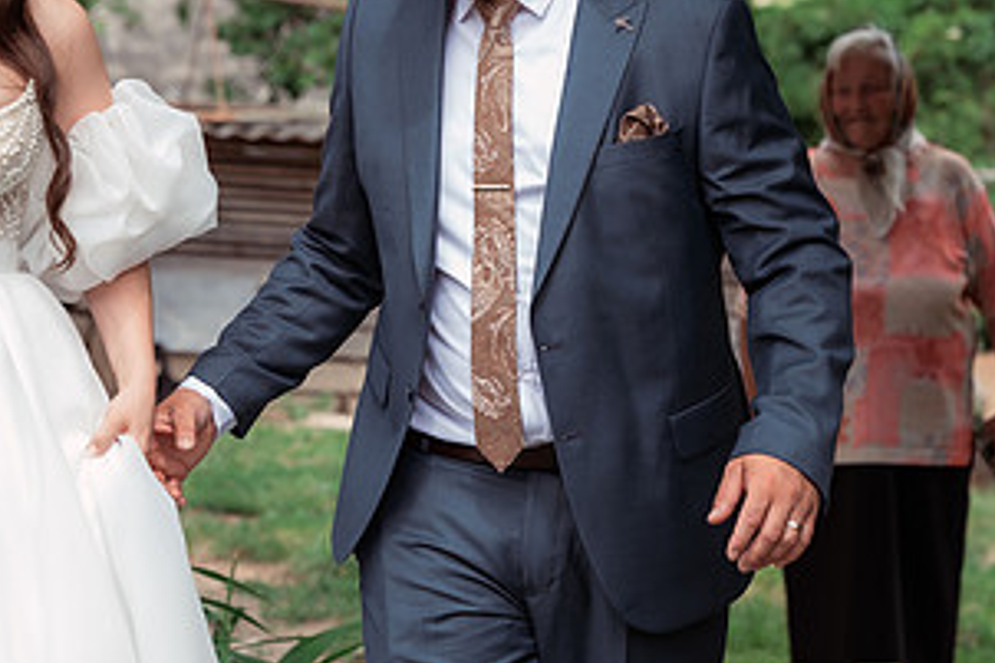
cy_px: 162
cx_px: 241
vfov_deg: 8.4
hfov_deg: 12.6
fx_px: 4502
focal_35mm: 163
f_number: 4.5
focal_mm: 85
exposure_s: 1/640
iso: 250
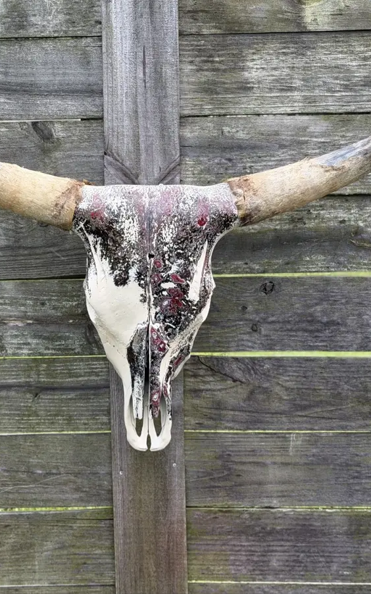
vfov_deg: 30.2
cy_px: 297
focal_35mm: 68
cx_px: 139
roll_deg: +0.9
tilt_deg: -7.8
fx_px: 1101
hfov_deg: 19.1
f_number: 1.78
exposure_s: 1/530
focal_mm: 6.76
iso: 64
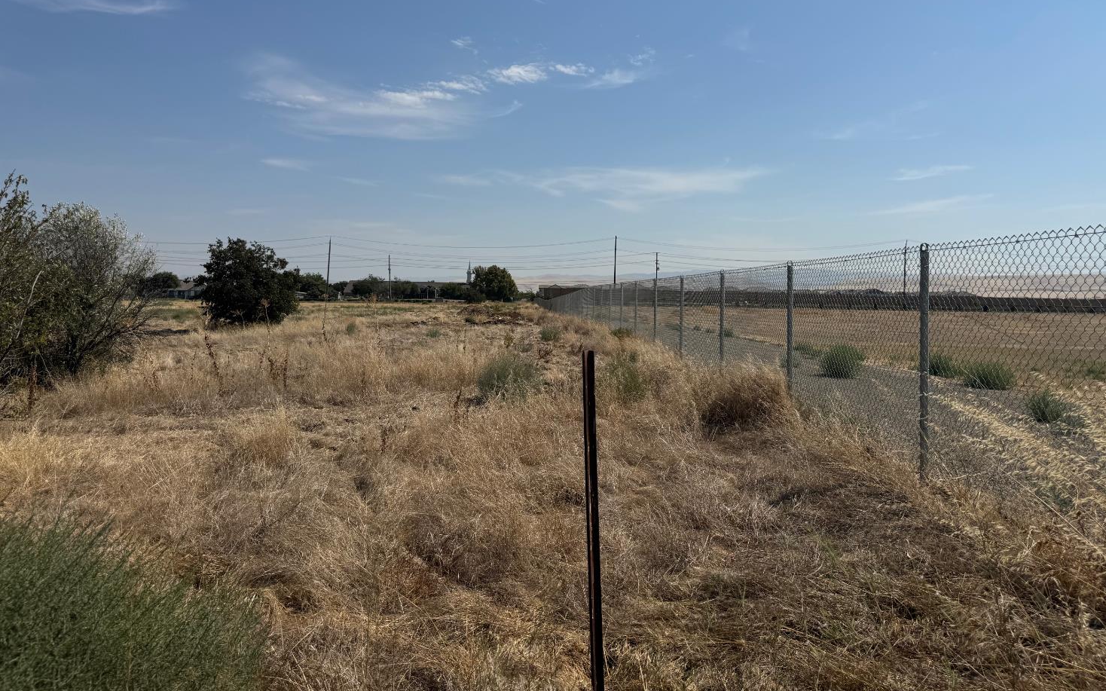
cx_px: 564
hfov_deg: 70.4
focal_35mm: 26
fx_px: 784
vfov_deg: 47.3
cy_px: 272
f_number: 1.78
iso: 80
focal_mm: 6.76
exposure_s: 1/10417
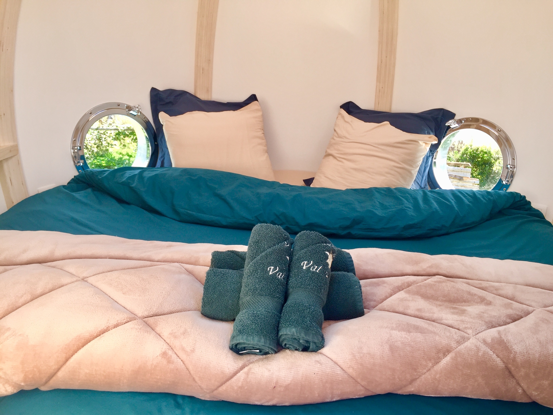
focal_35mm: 29
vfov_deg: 48.2
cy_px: 208
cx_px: 276
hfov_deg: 61.7
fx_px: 463
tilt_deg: -18.3
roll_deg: -3.6
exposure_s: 1/109
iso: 32
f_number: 2.2
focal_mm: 4.15
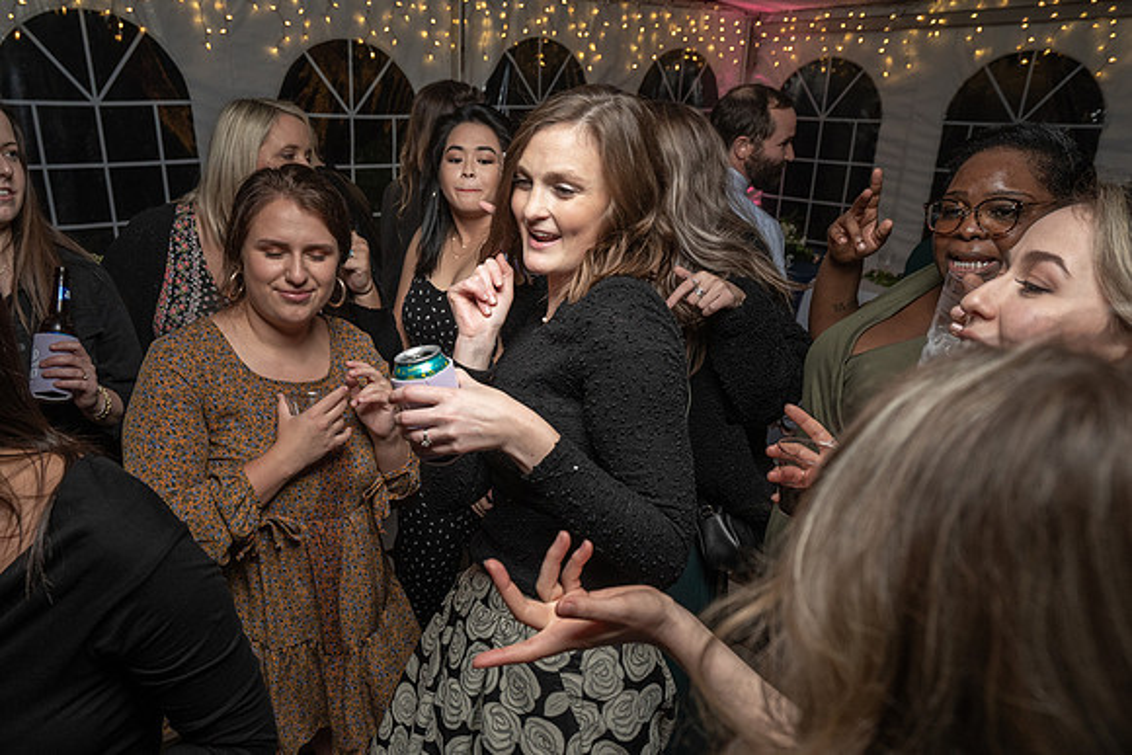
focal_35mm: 28
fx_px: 893
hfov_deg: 64.5
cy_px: 426
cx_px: 493
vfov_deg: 45.8
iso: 2000
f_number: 5.6
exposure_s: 1/250
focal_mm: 24
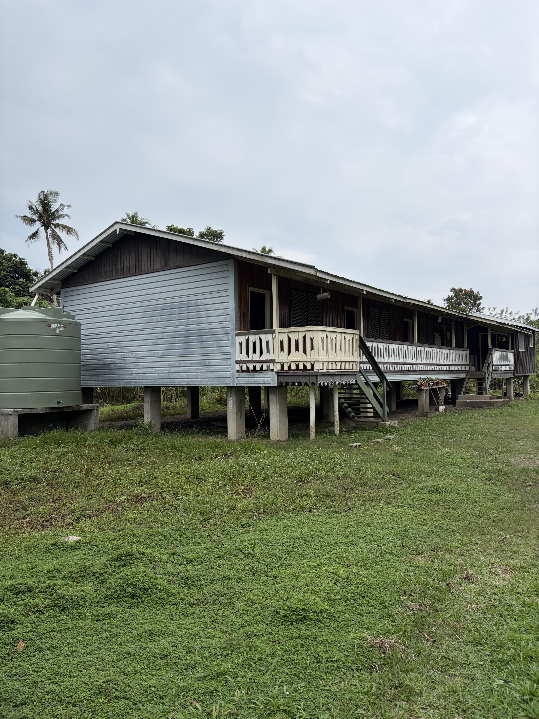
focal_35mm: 26
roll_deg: -1.7
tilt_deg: +1.6
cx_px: 270
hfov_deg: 53.1
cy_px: 360
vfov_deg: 67.3
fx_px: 540
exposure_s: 1/2538
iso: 50
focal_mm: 5.96
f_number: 1.6
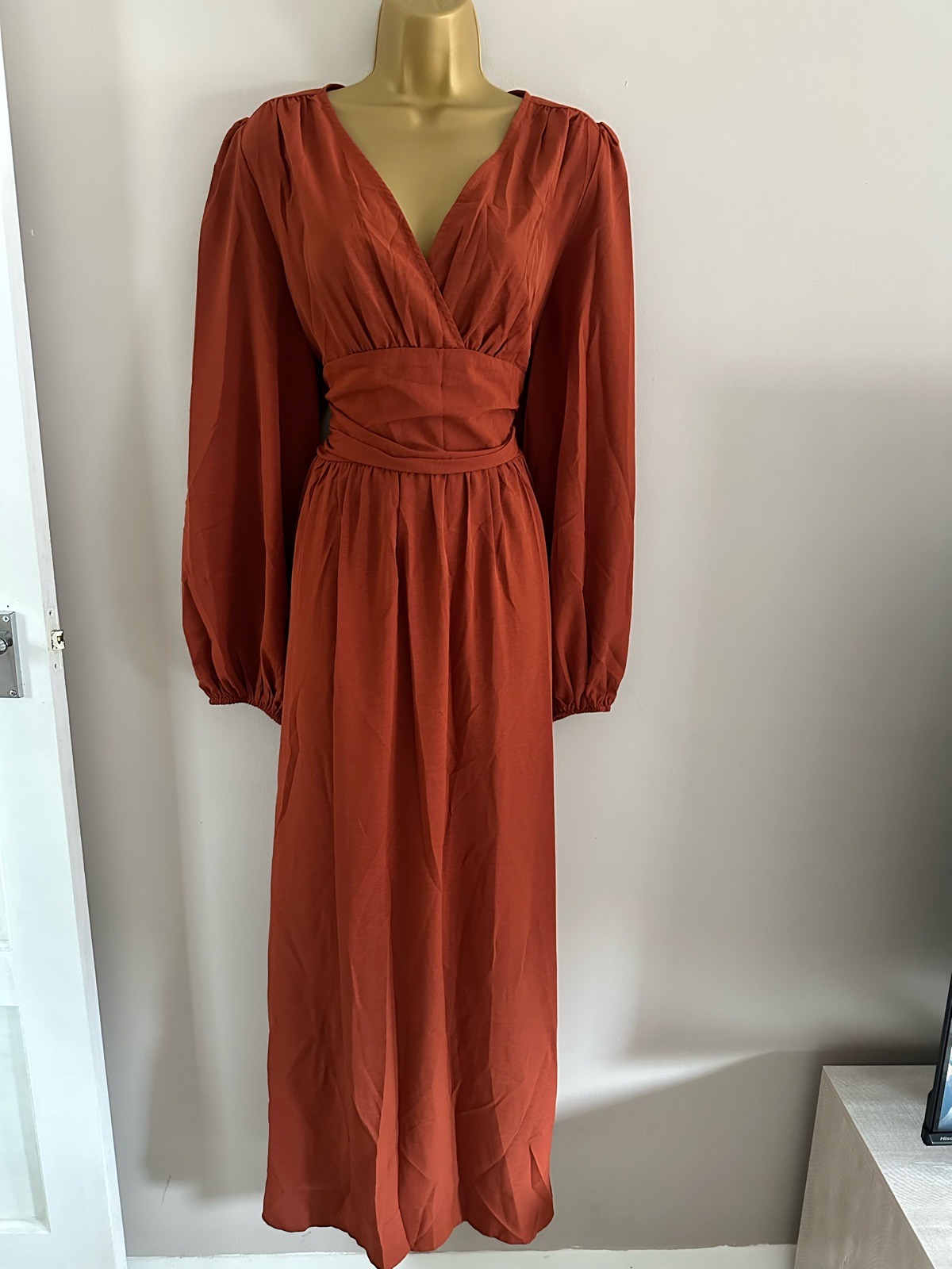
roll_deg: -1.8
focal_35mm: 24
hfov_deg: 56.8
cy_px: 634
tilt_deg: -14.8
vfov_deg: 71.6
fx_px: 880
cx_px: 476
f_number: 1.78
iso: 1000
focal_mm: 6.86
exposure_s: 1/43
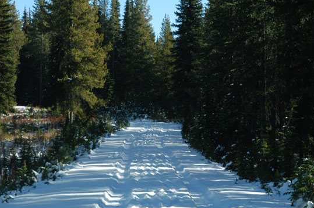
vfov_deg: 12.1
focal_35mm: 113
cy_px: 125
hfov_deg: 18.1
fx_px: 984
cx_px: 143
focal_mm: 58
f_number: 9
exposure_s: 1/320
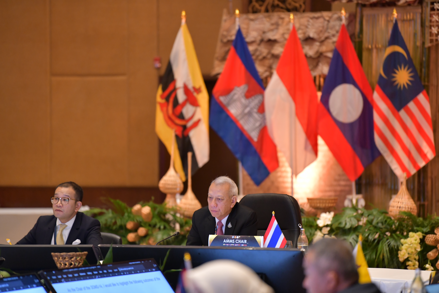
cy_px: 146
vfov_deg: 6.9
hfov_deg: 10.3
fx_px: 2439
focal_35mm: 200
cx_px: 220
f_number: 2.8
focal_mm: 200
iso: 2500
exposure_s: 1/160
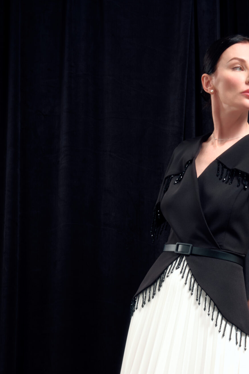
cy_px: 353
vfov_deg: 26.2
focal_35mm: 74
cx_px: 225
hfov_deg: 18.1
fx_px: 768
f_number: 7.1
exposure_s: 1/125
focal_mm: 25.6
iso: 125
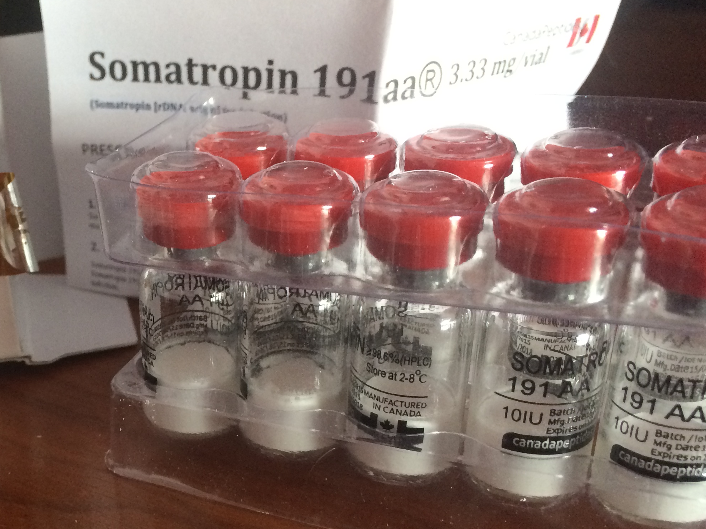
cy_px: 376
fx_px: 979
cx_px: 130
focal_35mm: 48
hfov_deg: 38.0
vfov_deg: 29.9
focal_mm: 4.15
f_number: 2.2
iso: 200
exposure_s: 1/33
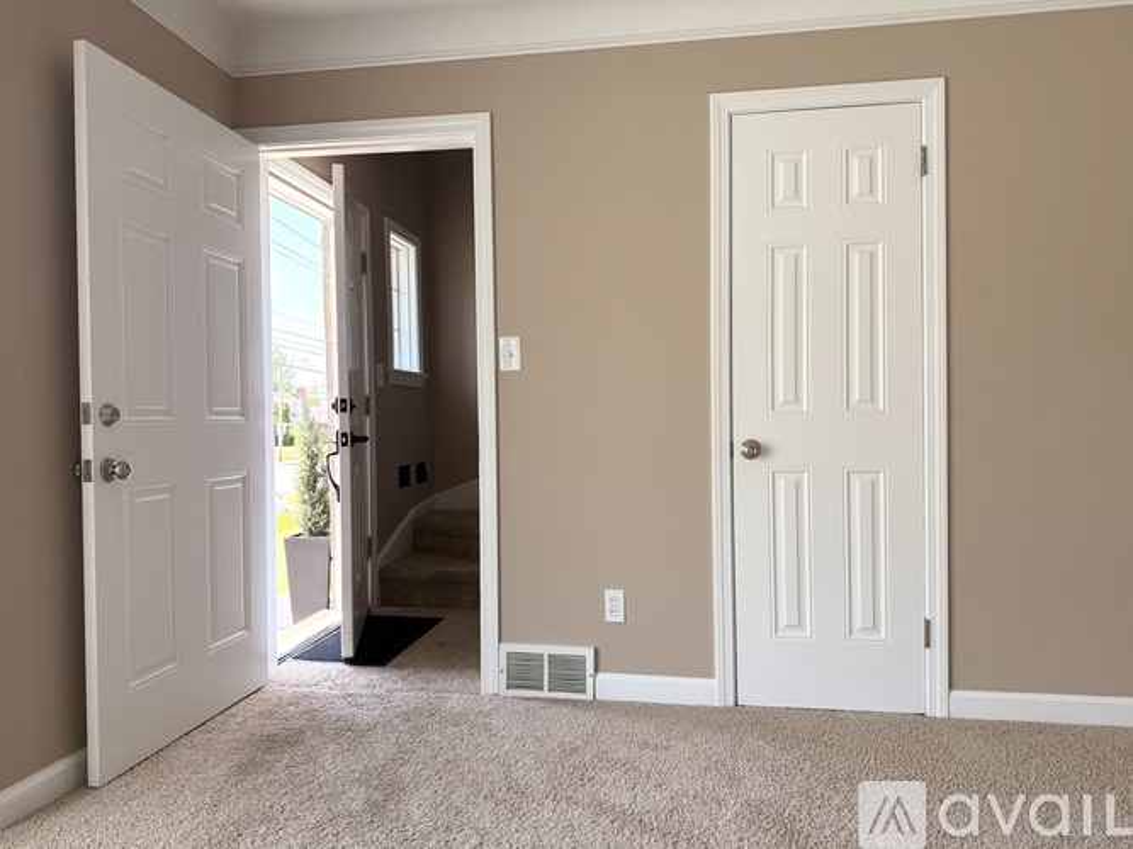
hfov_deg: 71.6
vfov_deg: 56.8
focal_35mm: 24
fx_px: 785
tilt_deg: +0.0
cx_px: 566
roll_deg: +0.5
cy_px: 424
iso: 100
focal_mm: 6.76
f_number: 1.78
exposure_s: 1/319
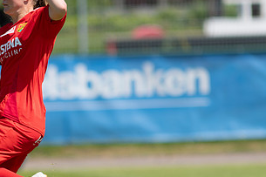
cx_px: 35
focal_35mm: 856
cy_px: 143
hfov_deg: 2.4
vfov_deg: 1.6
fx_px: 6321
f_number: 3.2
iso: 100
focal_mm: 300
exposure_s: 1/2000
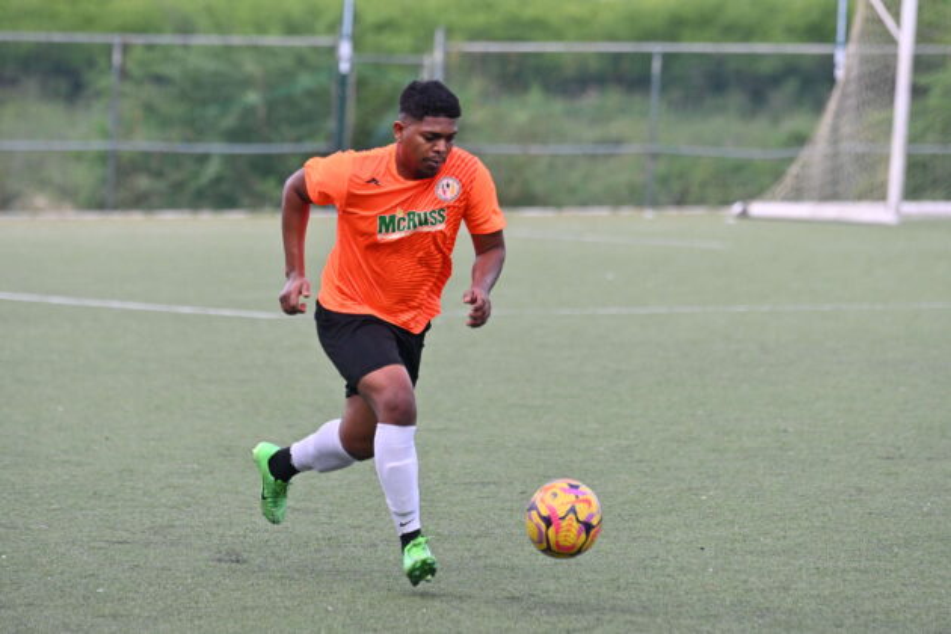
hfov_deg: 9.1
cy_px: 317
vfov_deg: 6.1
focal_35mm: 225
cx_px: 476
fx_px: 5943
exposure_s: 1/4000
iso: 1600
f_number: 3.2
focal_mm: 150
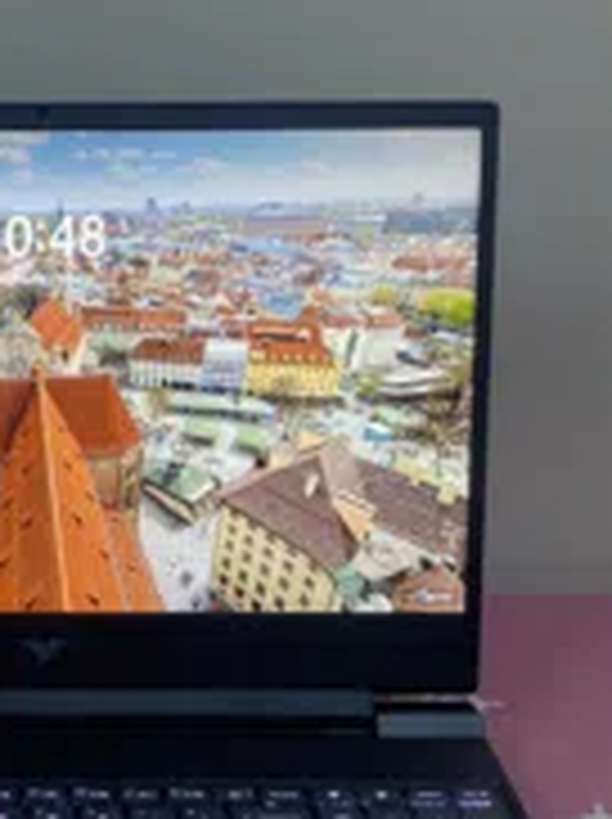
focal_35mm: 55
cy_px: 504
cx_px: -14
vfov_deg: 34.8
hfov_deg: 25.1
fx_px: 1300
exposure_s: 1/50
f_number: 1.8
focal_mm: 4.25
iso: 125
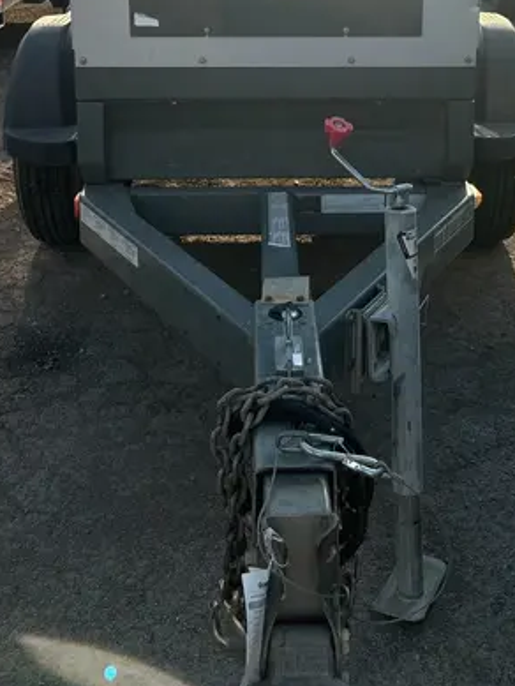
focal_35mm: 49
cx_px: 298
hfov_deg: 29.6
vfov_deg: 36.4
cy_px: 66
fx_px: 971
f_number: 1.6
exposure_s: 1/2513
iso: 50
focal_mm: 5.96
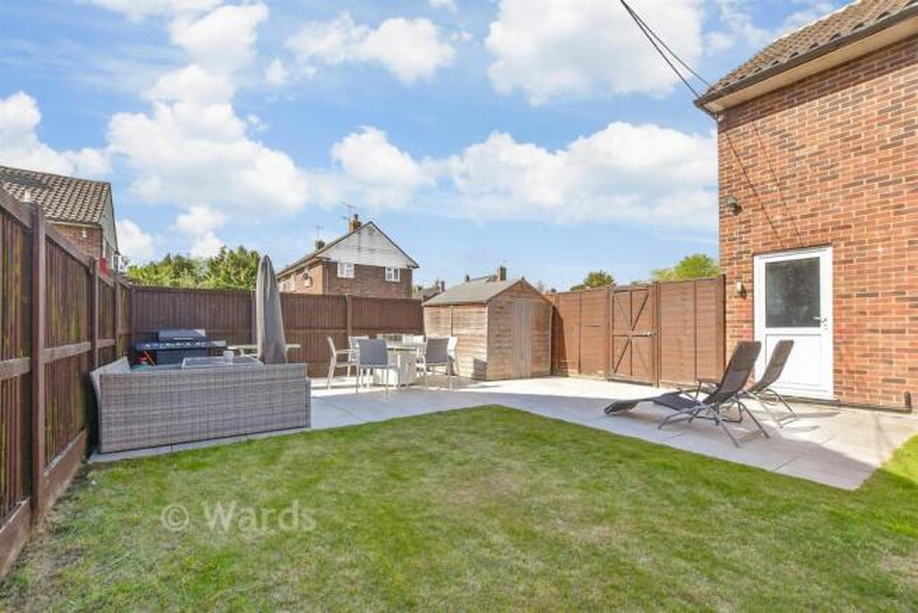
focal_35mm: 15
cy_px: 306
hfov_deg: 100.4
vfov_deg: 77.4
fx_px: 383
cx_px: 459
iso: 160
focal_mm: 10
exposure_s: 1/250
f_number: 8
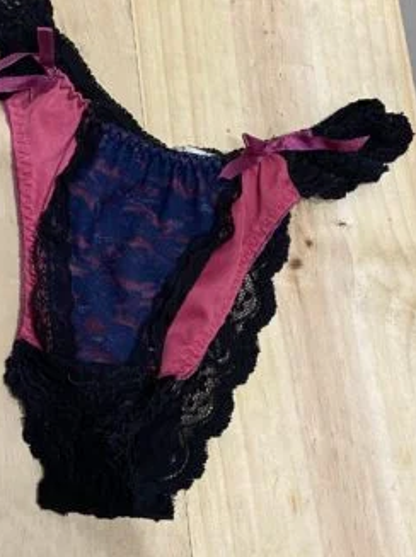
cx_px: 164
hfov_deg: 43.8
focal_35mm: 32
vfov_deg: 56.7
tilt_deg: -73.9
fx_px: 514
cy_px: 313
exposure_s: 1/50
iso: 320
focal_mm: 4.25
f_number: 1.8
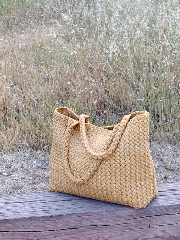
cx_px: 90
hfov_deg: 44.2
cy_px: 120
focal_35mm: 32
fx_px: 222
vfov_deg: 56.8
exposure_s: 1/121
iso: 32
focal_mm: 2.87
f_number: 2.2
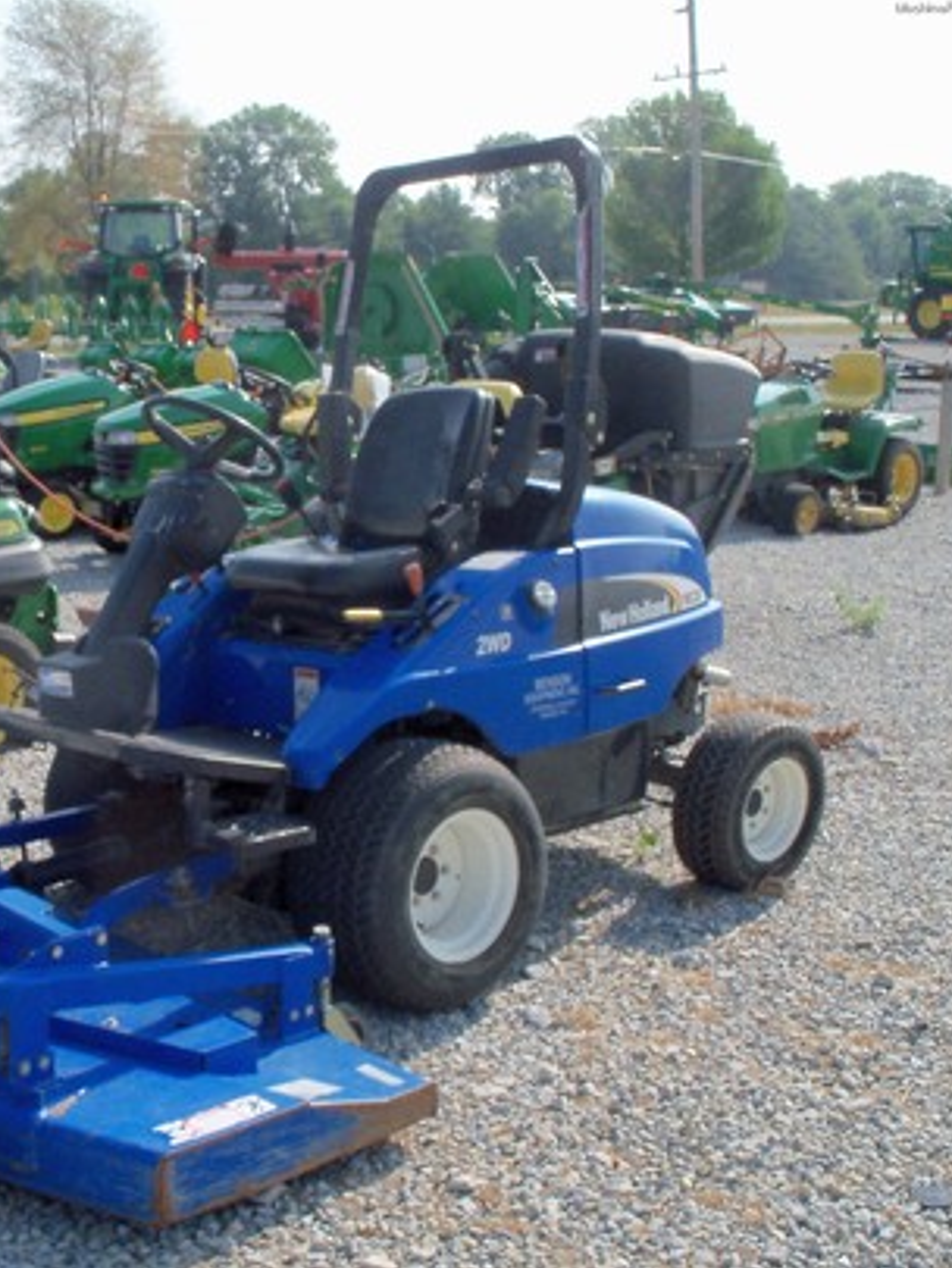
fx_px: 1723
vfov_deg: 40.4
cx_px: 160
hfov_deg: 30.0
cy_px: 632
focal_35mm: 47
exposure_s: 1/320
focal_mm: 6.3
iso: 160
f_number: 5.5
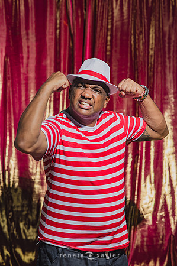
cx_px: 88
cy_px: 133
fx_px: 628
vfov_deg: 23.9
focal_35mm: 85
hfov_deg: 16.0
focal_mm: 85
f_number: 3.2
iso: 125
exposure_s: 1/200
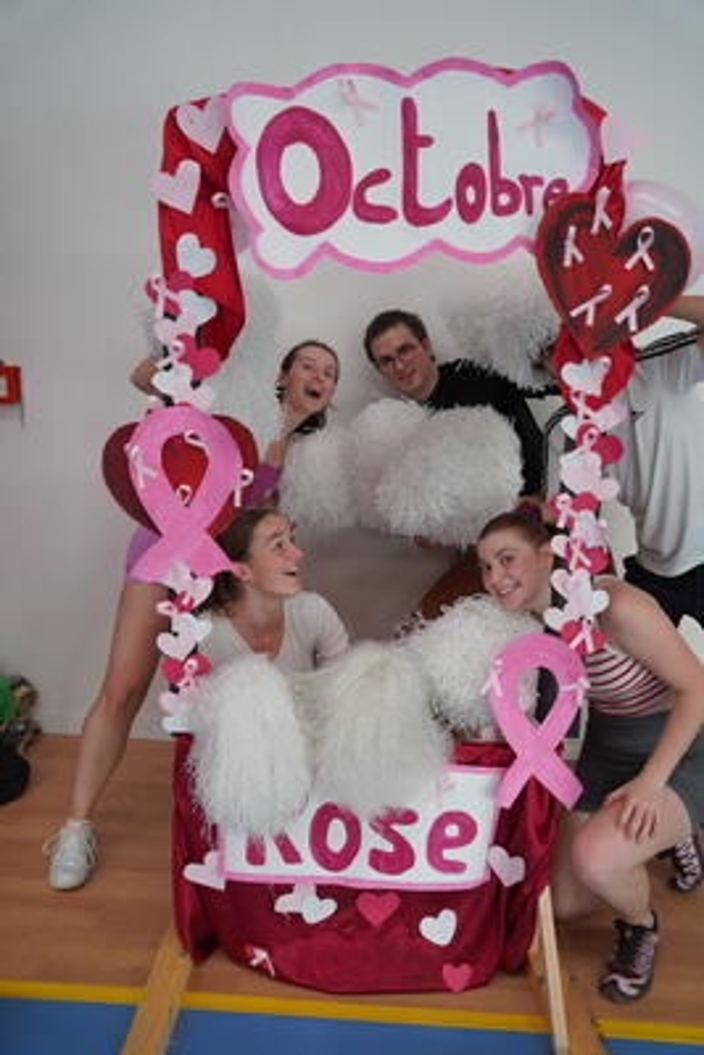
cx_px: 352
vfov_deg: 59.8
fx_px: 917
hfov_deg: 42.0
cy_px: 528
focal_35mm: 31
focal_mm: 31.3
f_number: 4
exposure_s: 1/160
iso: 500
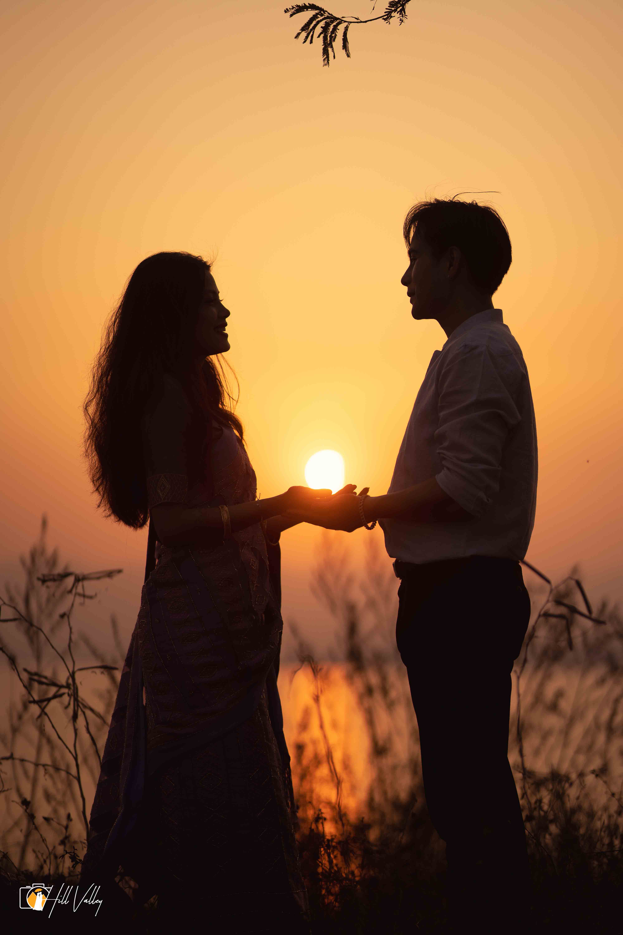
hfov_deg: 16.1
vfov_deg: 23.9
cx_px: 312
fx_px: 2206
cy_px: 468
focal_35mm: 85
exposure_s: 1/4000
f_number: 1.4
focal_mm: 85
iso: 50
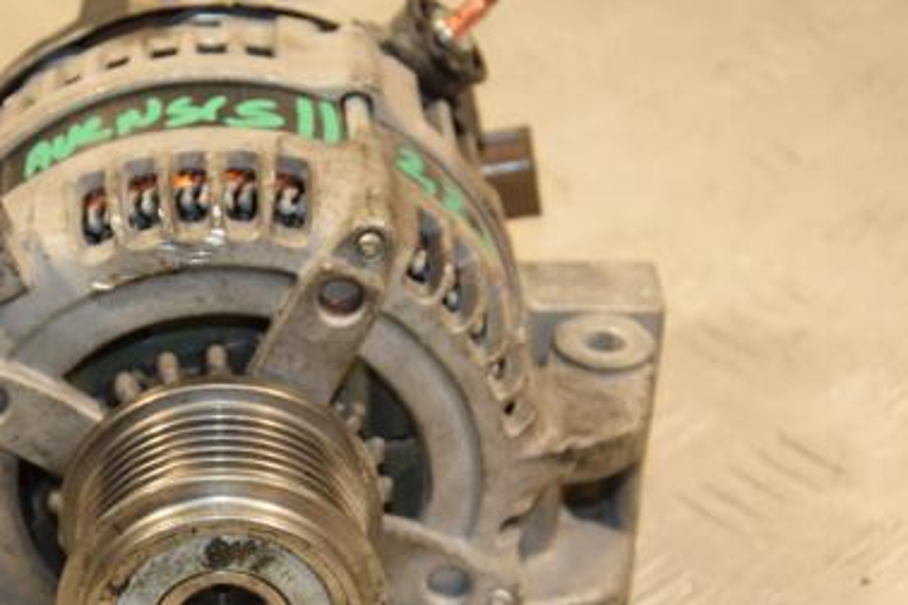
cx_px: 240
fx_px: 3480
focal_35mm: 138
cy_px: 382
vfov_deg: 9.9
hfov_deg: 14.8
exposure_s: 1/160
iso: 800
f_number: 5
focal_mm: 58
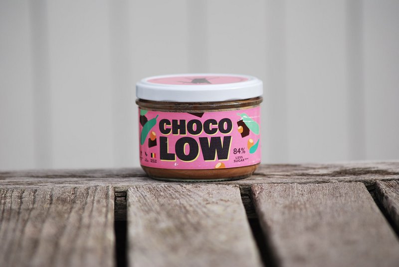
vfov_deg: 6.1
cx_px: 200
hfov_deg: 9.1
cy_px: 134
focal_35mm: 225
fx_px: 2497
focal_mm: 150
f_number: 4.5
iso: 200
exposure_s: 1/800
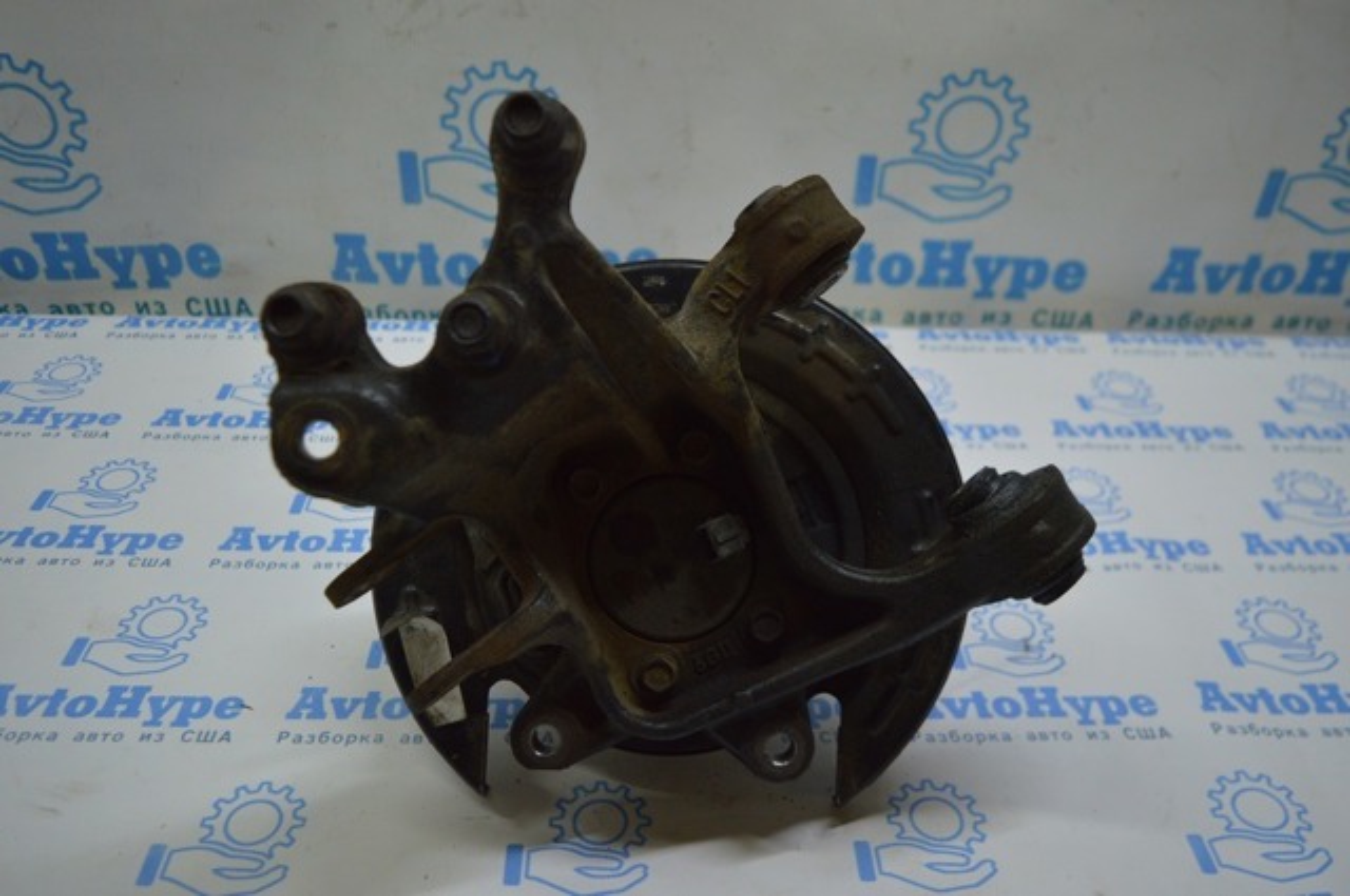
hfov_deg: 62.0
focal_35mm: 30
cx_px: 675
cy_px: 448
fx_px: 1124
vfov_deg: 43.5
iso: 400
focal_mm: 20
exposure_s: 1/160
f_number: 3.8
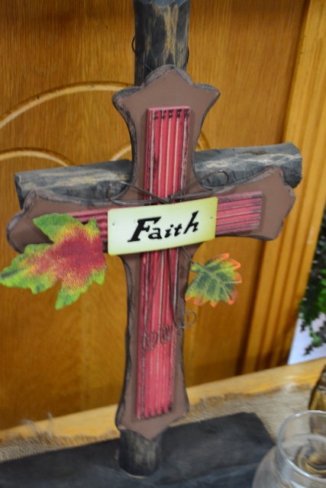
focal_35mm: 52
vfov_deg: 37.8
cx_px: 163
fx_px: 713
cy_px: 244
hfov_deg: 25.8
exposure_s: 1/8
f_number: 5
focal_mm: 35
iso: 1600
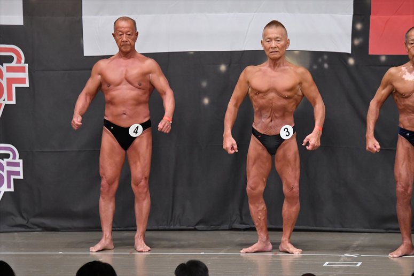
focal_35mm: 240
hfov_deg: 8.6
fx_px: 2759
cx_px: 207
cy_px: 138
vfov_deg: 5.7
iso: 5000
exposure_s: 1/400
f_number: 5.6
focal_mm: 160
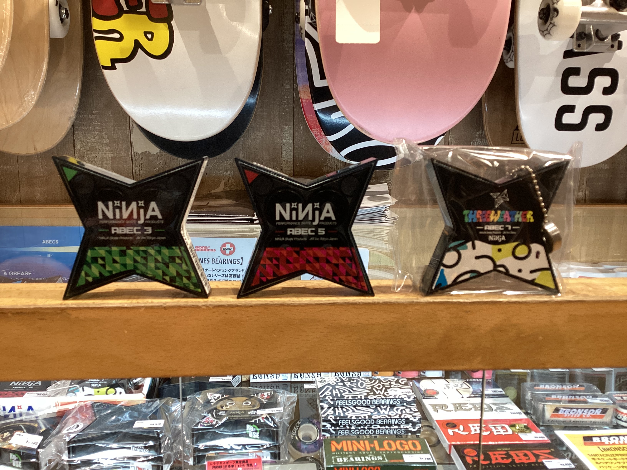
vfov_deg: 45.4
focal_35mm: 31
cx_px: 314
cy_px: 235
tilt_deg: -9.8
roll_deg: -0.7
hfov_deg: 58.4
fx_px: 562
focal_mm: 3.3
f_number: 2.4
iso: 100
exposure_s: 1/50
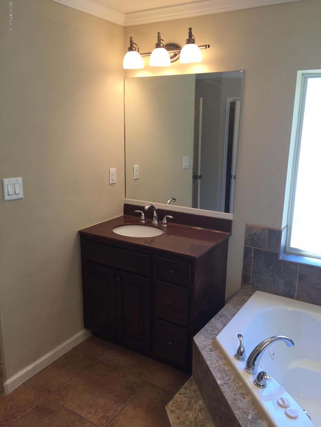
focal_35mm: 29
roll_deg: -1.0
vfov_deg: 61.7
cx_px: 160
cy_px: 214
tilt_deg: -12.7
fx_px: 359
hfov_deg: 48.2
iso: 32
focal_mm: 4.15
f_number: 2.2
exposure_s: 1/60
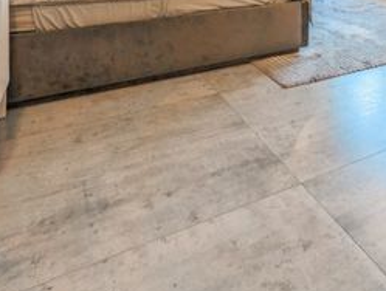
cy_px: -68
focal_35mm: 32
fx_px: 358
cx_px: 285
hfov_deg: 54.3
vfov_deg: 34.4
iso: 41
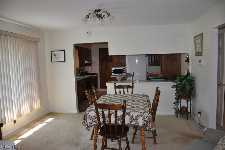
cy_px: 75
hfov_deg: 67.5
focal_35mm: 27
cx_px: 112
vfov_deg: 47.8
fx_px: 168
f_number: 3.5
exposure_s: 1/125
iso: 640
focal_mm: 18
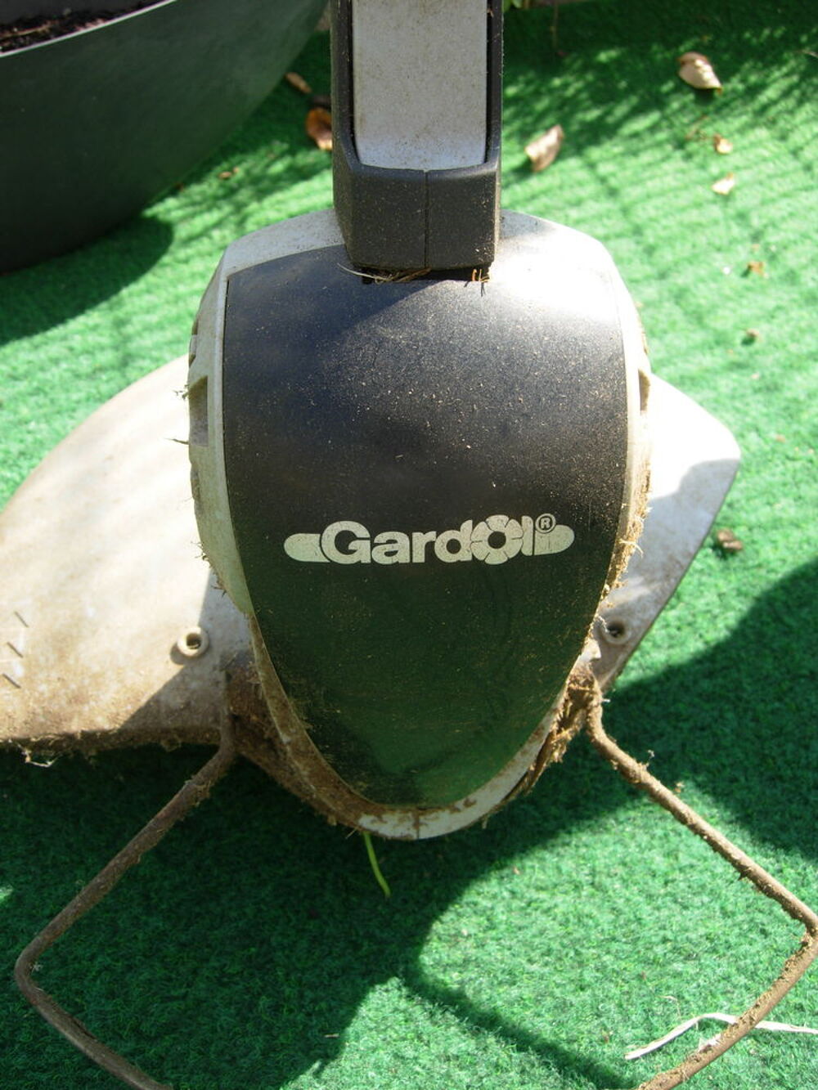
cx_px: 409
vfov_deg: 51.4
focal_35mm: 36
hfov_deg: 39.7
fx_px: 1134
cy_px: 545
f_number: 3.8
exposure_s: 1/197
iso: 50
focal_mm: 7.5
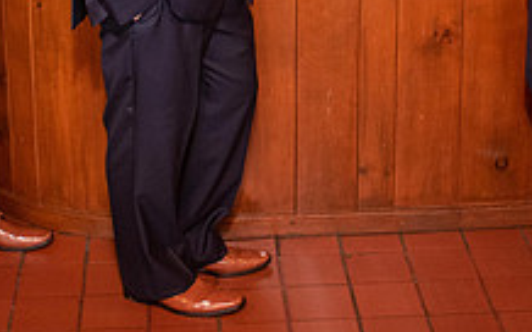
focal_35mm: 97
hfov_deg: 21.4
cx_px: 286
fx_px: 1406
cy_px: -116
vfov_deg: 13.0
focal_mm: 20
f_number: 3.5
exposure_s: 1/60
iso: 1250
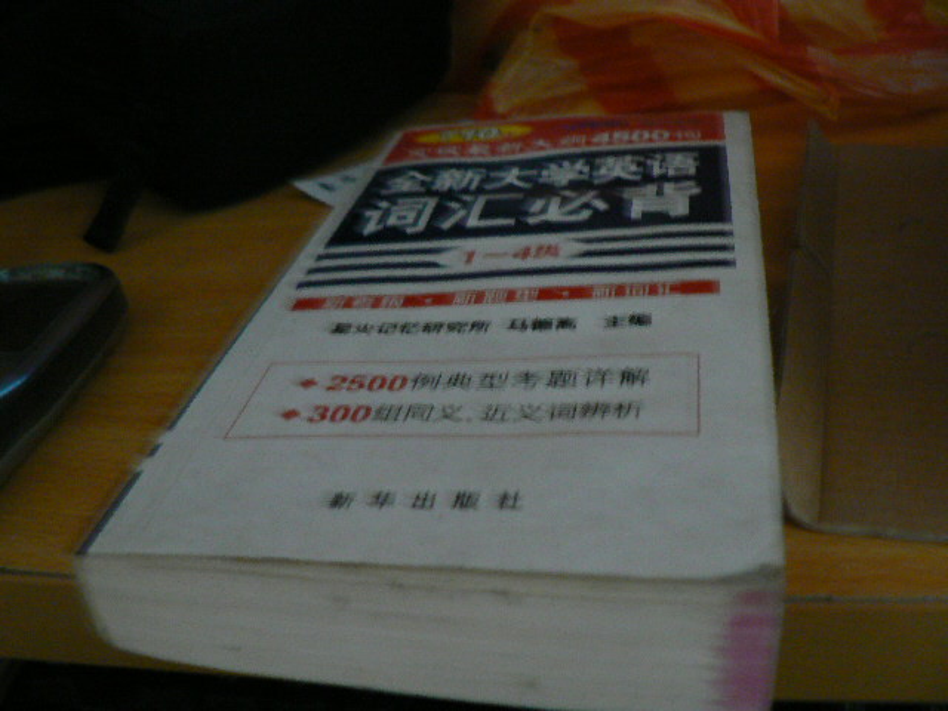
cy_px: 356
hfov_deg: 51.4
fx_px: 986
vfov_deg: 39.7
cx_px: 474
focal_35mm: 36
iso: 200
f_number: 2.8
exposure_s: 1/4
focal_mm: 6
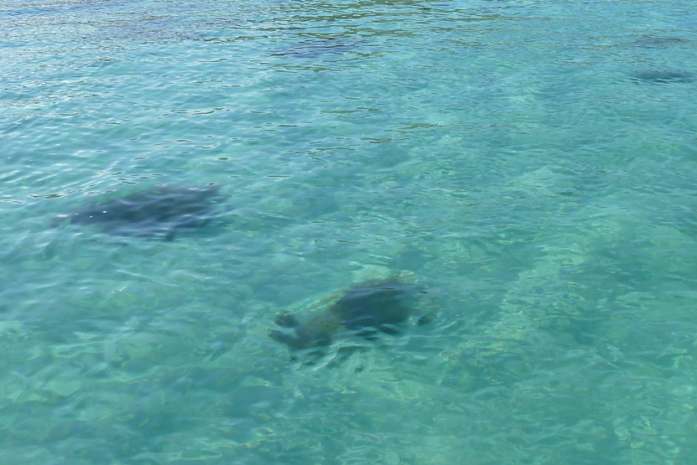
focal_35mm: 50
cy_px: 54
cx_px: 662
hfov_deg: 36.4
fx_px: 968
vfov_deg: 26.2
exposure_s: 1/250
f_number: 4
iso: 80
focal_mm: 4.1
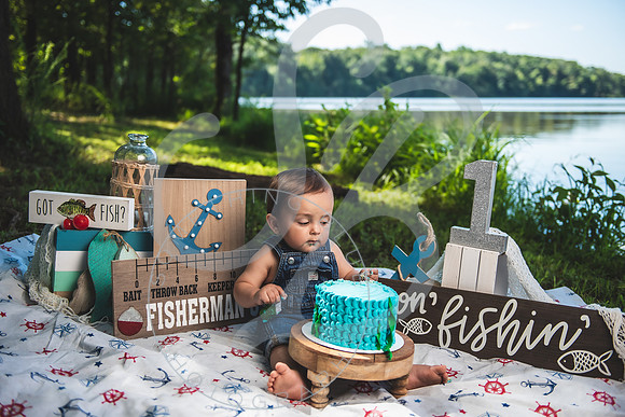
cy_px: 208
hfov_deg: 48.2
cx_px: 302
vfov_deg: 33.3
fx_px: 698
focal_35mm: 40
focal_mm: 38
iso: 100
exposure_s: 1/640
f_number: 2.8
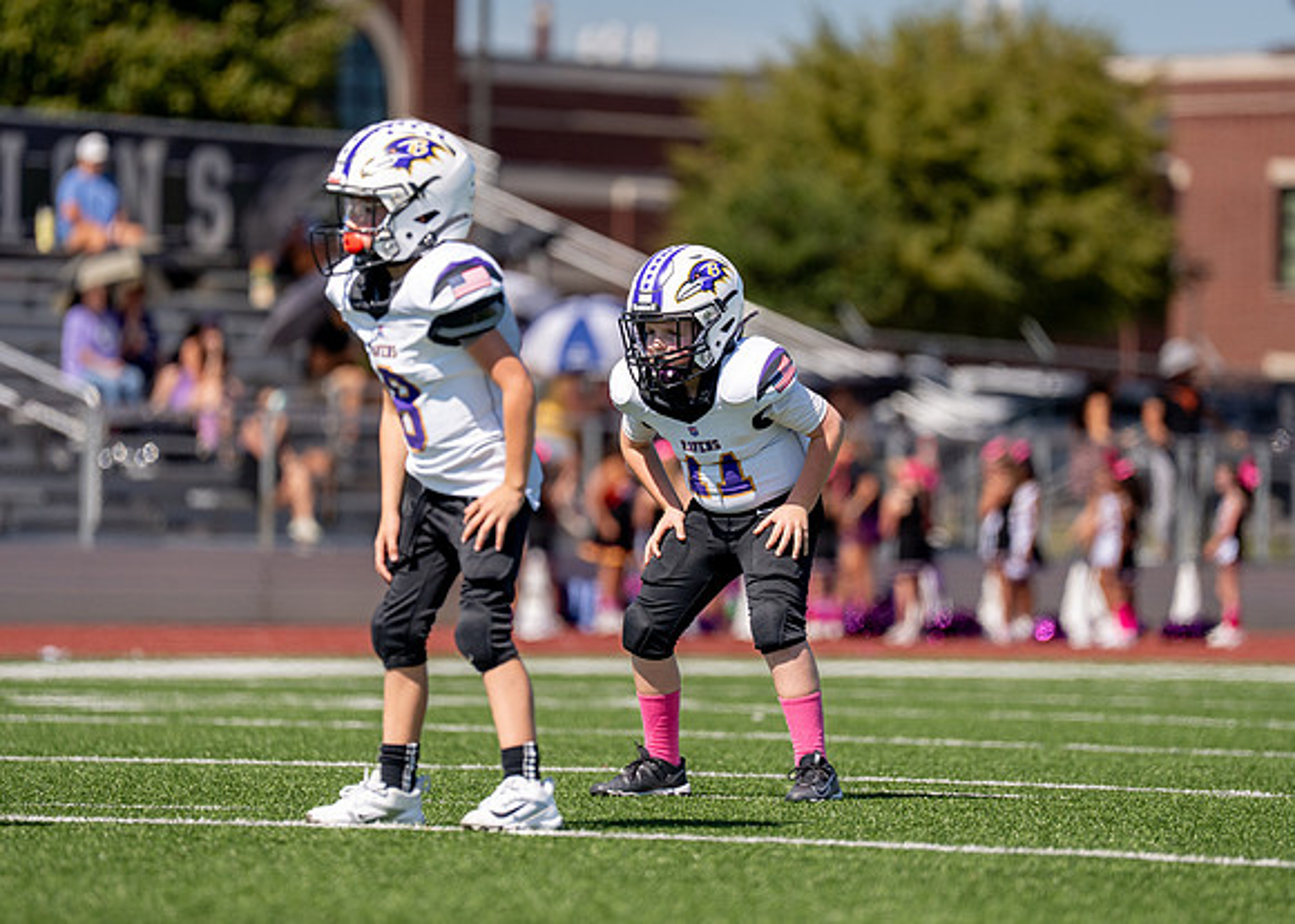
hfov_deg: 7.6
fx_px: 9747
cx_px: 680
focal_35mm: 265
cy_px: 434
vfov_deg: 5.4
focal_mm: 200
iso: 200
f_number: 2.8
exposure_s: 1/5000
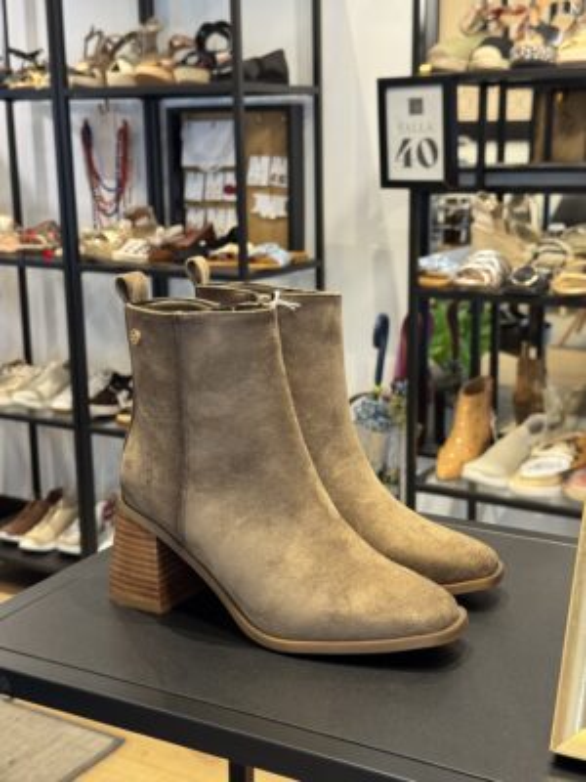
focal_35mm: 48
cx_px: 293
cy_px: 391
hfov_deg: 30.3
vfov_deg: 39.7
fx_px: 1083
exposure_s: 1/50
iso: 250
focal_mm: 6.76
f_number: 1.78
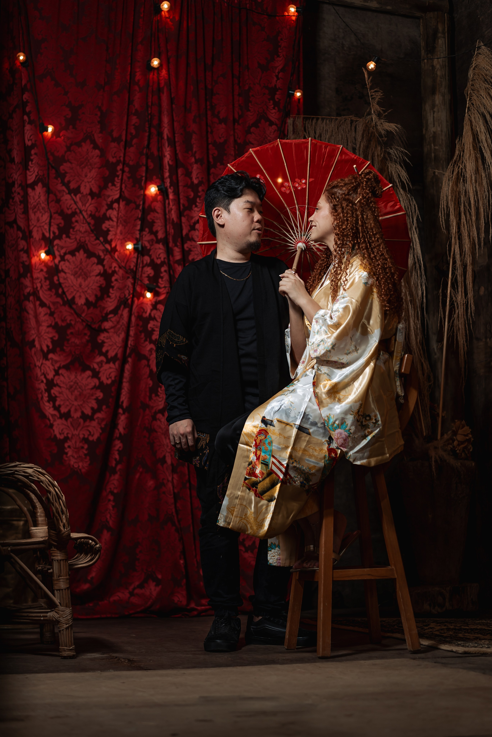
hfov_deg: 24.6
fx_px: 1126
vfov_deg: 36.2
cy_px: 368
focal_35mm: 55
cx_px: 246
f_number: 2.5
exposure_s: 1/200
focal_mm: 55
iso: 100
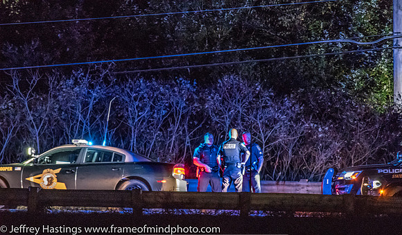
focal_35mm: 257
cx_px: 201
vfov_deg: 4.9
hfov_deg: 8.3
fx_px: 2767
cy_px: 133
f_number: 5.3
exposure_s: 1/20
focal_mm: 165
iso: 16000
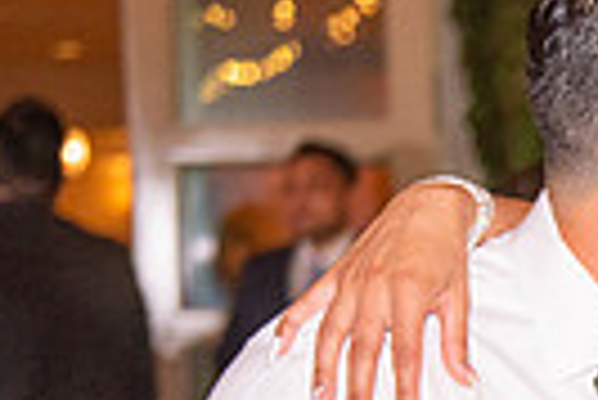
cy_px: 649
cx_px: 1034
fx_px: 2893
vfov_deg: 7.7
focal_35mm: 174
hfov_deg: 11.1
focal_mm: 40
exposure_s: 1/125
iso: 1250
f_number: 2.8
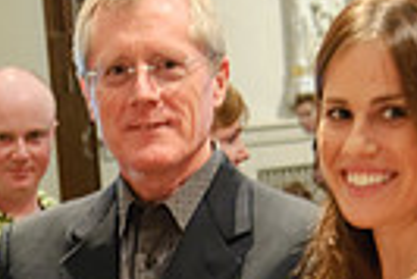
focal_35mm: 190
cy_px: 382
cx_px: 16
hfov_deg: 10.7
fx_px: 2205
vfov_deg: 7.2
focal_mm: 29
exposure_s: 1/15
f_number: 2.8
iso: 500
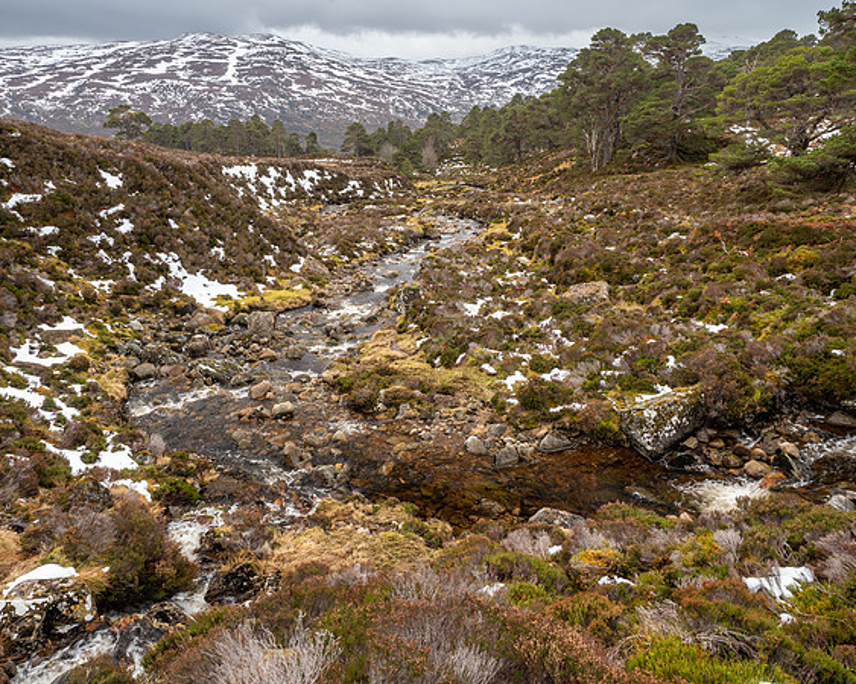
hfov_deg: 68.1
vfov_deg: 56.8
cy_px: 342
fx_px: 633
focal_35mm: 25
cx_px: 428
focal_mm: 12
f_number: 7.1
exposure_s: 1/25
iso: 200
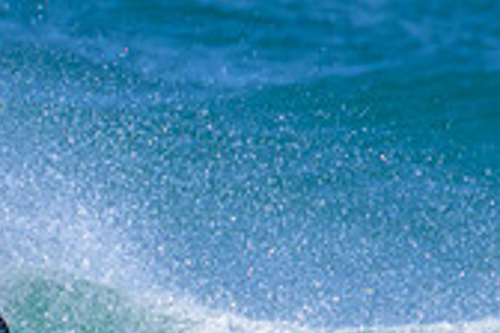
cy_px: 446
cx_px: 63
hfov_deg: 0.7
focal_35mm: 3165
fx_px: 43955
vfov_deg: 0.4
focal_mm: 800
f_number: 11
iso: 1000
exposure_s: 1/2000
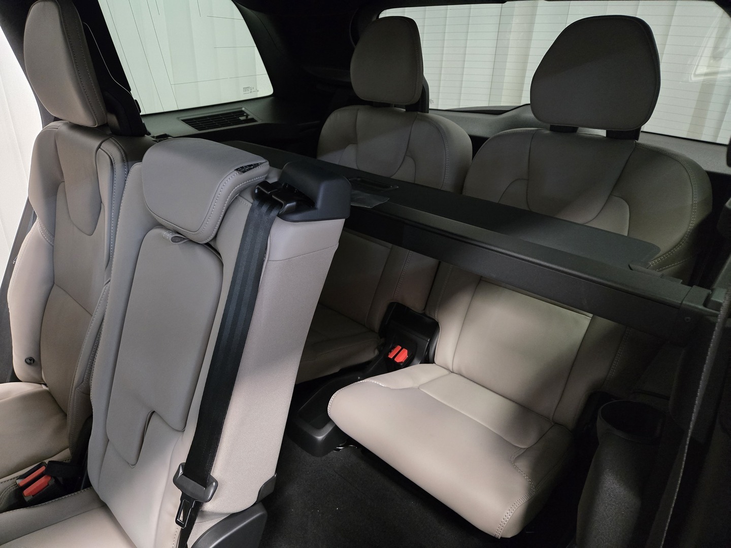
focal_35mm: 23
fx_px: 486
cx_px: 366
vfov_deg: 58.9
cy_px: 274
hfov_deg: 73.9
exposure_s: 1/50
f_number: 1.8
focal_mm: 5.4
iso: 1600
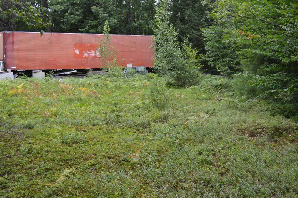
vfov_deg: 27.4
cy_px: 79
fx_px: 405
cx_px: 181
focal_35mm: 49
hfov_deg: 40.2
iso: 400
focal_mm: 26
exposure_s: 1/125
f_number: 5.6
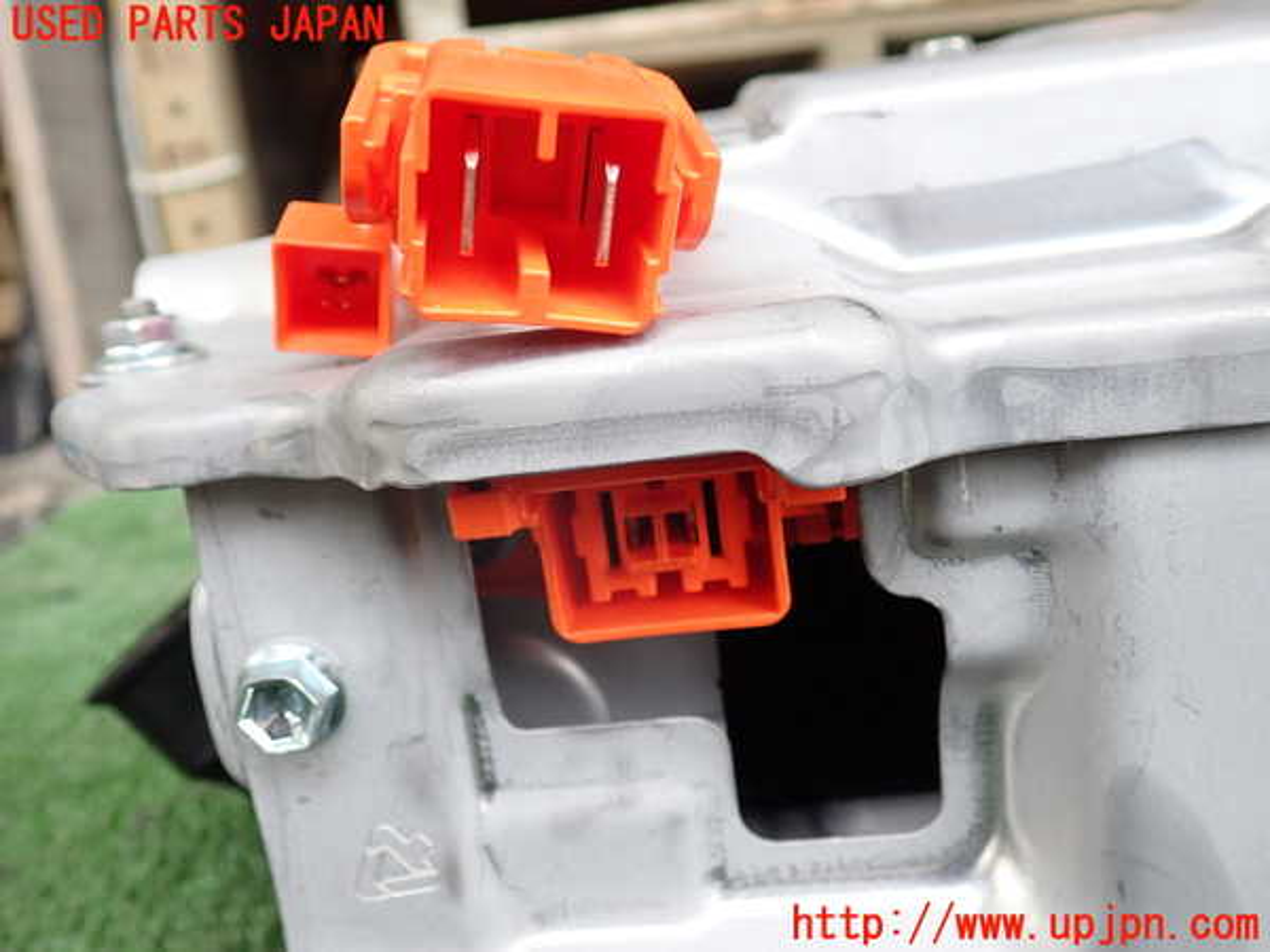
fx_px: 1101
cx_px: 635
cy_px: 476
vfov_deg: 46.8
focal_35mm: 30
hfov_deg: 60.0
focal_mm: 5.4
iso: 100
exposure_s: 1/125
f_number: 2.3
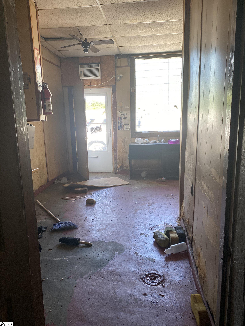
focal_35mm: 26
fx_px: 245
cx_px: 122
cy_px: 163
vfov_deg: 67.3
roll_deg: +0.4
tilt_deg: -8.6
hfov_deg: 53.1
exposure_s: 1/108
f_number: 1.8
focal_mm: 4.25
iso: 125
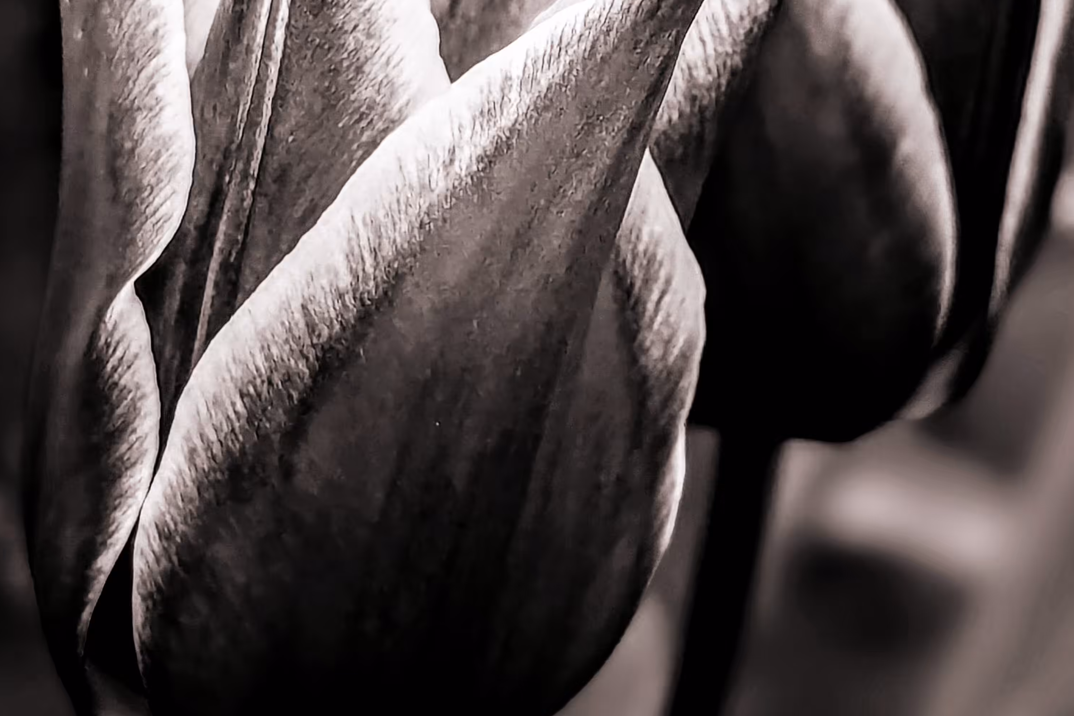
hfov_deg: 55.8
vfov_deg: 37.2
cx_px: 541
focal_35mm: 34
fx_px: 1014
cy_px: 122
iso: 43
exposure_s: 1/430
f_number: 1.9
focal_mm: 6.81
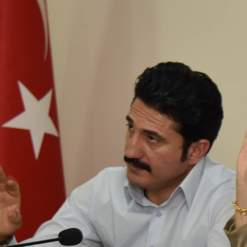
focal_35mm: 312
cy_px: 187
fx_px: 2519
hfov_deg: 5.5
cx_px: 397
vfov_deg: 5.6
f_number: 5
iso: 1250
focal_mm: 85
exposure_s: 1/60
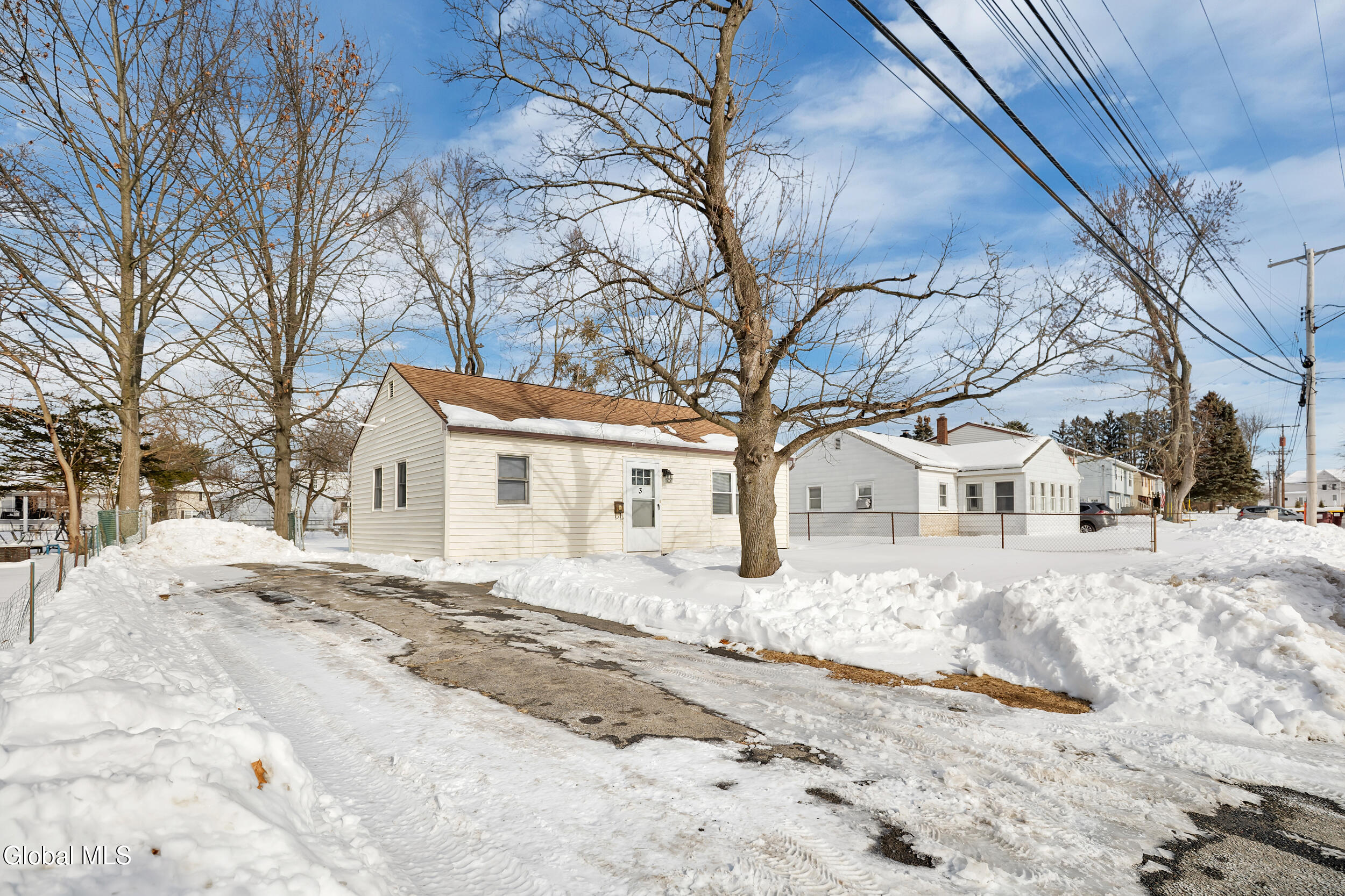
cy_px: 448
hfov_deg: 96.7
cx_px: 672
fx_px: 598
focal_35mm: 16
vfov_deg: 73.8
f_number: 4.5
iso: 250
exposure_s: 1/4000
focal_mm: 16
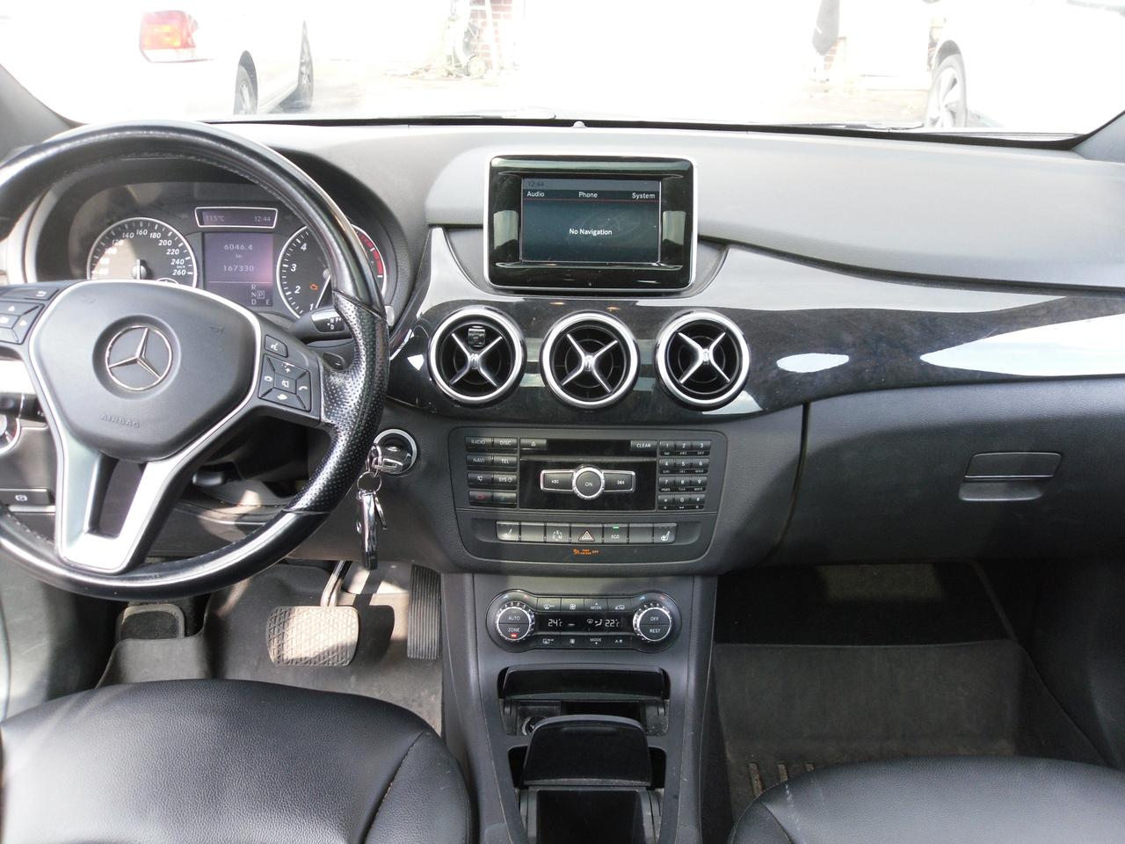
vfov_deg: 40.7
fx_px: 1137
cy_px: 422
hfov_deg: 52.6
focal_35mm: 35
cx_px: 562
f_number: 3.5
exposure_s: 1/59
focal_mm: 6.3
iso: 100
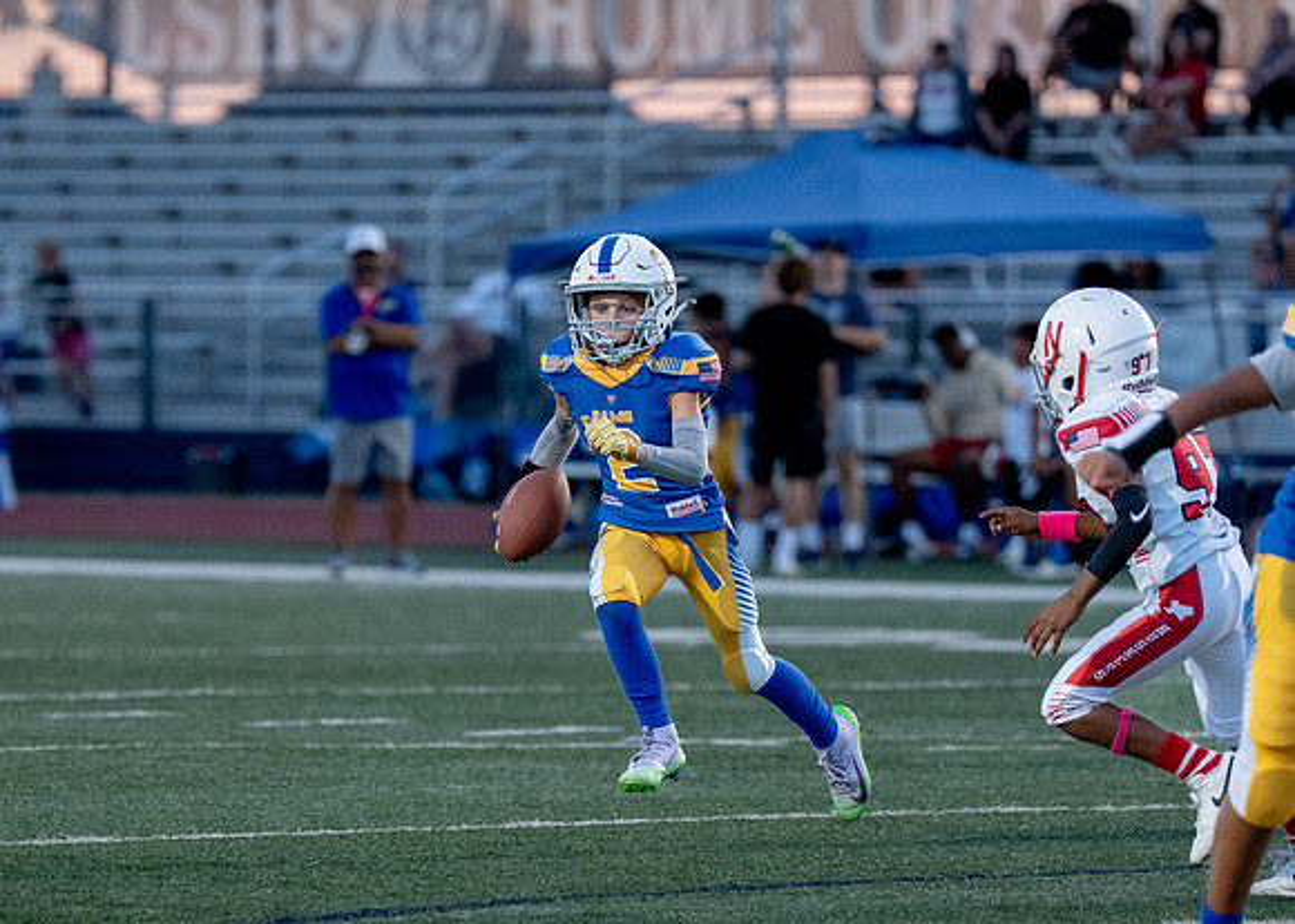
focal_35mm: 382
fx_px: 14033
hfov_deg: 5.3
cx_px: 529
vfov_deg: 3.8
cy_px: 663
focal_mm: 191
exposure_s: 1/1250
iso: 2000
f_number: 2.8
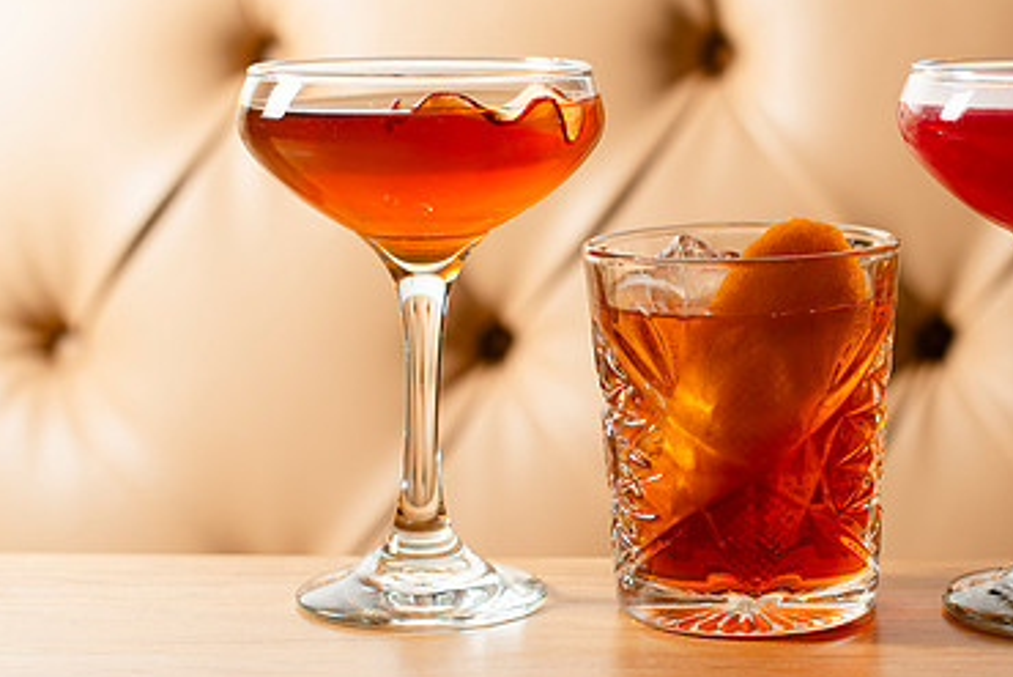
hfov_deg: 23.6
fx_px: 2393
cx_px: 772
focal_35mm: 85
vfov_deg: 16.1
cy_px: 390
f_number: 3.5
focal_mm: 50
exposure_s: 1/200
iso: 200
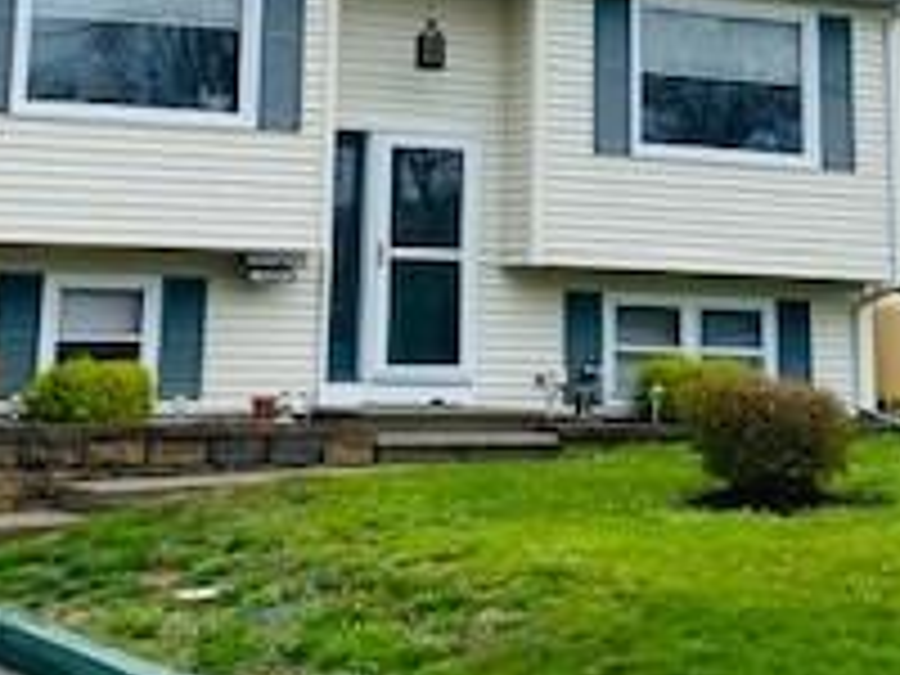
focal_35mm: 83
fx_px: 2158
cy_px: -112
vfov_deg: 17.1
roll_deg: -0.9
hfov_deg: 23.6
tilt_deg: +13.9
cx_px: 450
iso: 32
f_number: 1.8
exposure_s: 1/1115
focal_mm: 4.25
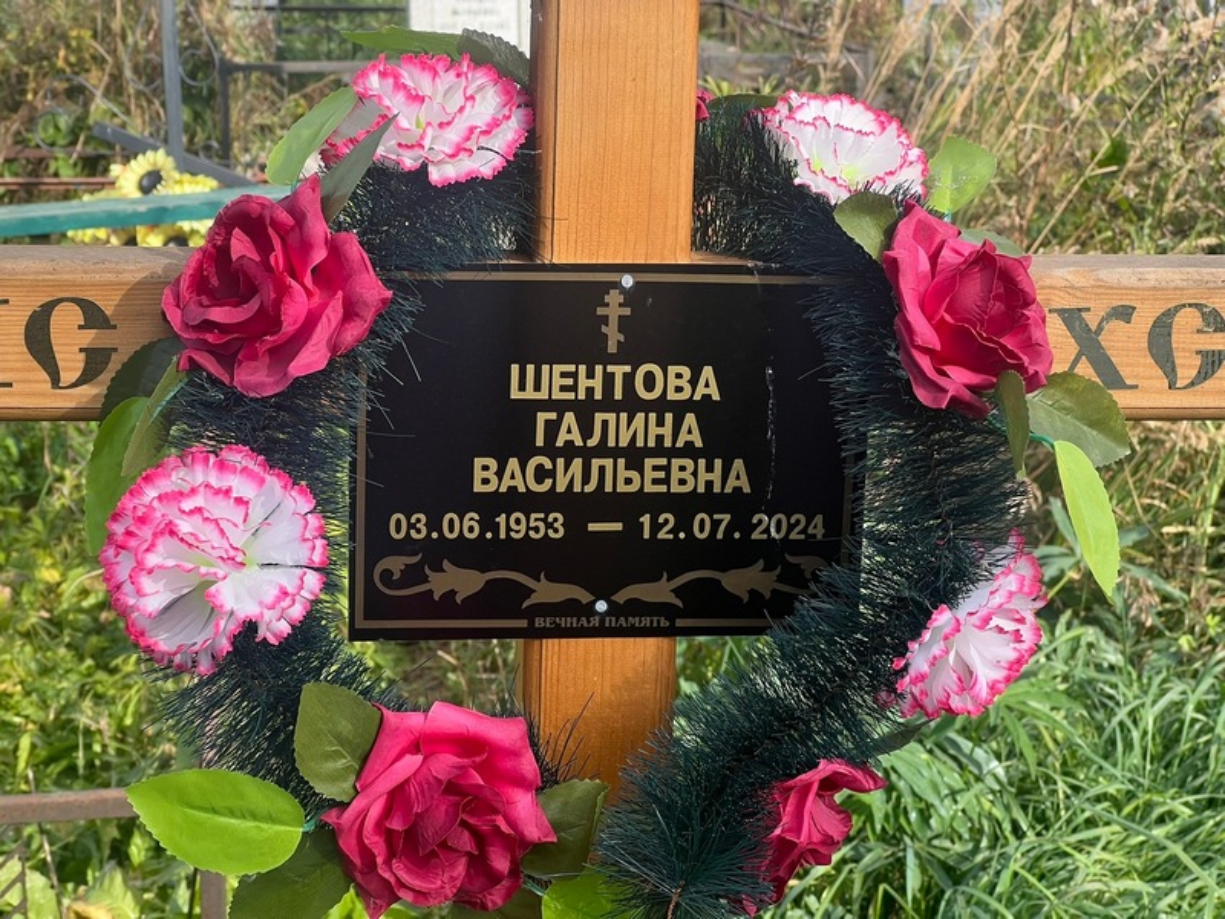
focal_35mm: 77
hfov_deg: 25.3
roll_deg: -1.4
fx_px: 2725
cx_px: 612
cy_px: 460
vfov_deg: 19.1
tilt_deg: -12.8
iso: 32
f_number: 2.8
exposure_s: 1/206
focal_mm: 9
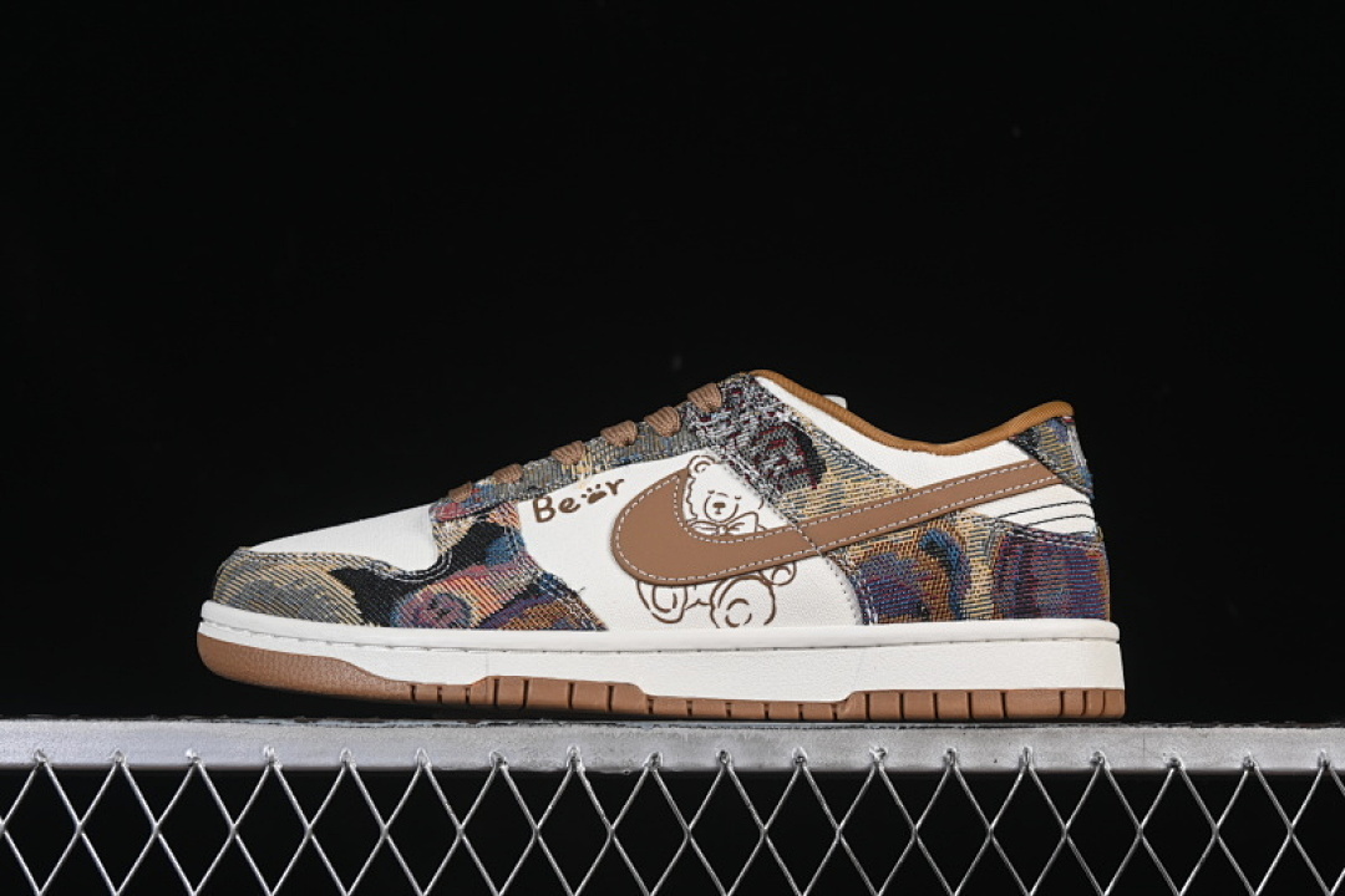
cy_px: 448
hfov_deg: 27.0
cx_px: 672
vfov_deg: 18.2
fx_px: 2802
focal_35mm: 75
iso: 160
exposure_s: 1/80
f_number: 8
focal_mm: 50
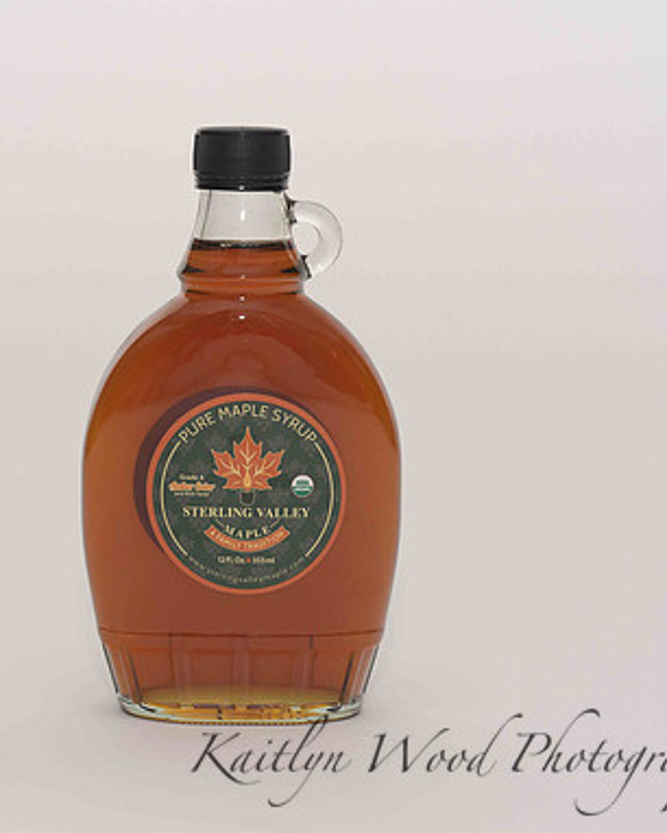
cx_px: 190
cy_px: 418
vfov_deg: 15.9
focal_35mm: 121
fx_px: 2983
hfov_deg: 12.7
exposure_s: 1/100
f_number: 13
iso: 400
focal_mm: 85
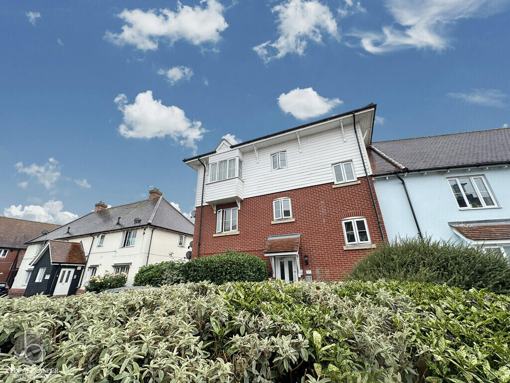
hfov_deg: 102.1
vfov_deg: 85.7
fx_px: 206
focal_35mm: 14
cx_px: 255
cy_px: 192
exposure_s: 1/318
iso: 40
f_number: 2.2
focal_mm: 2.22
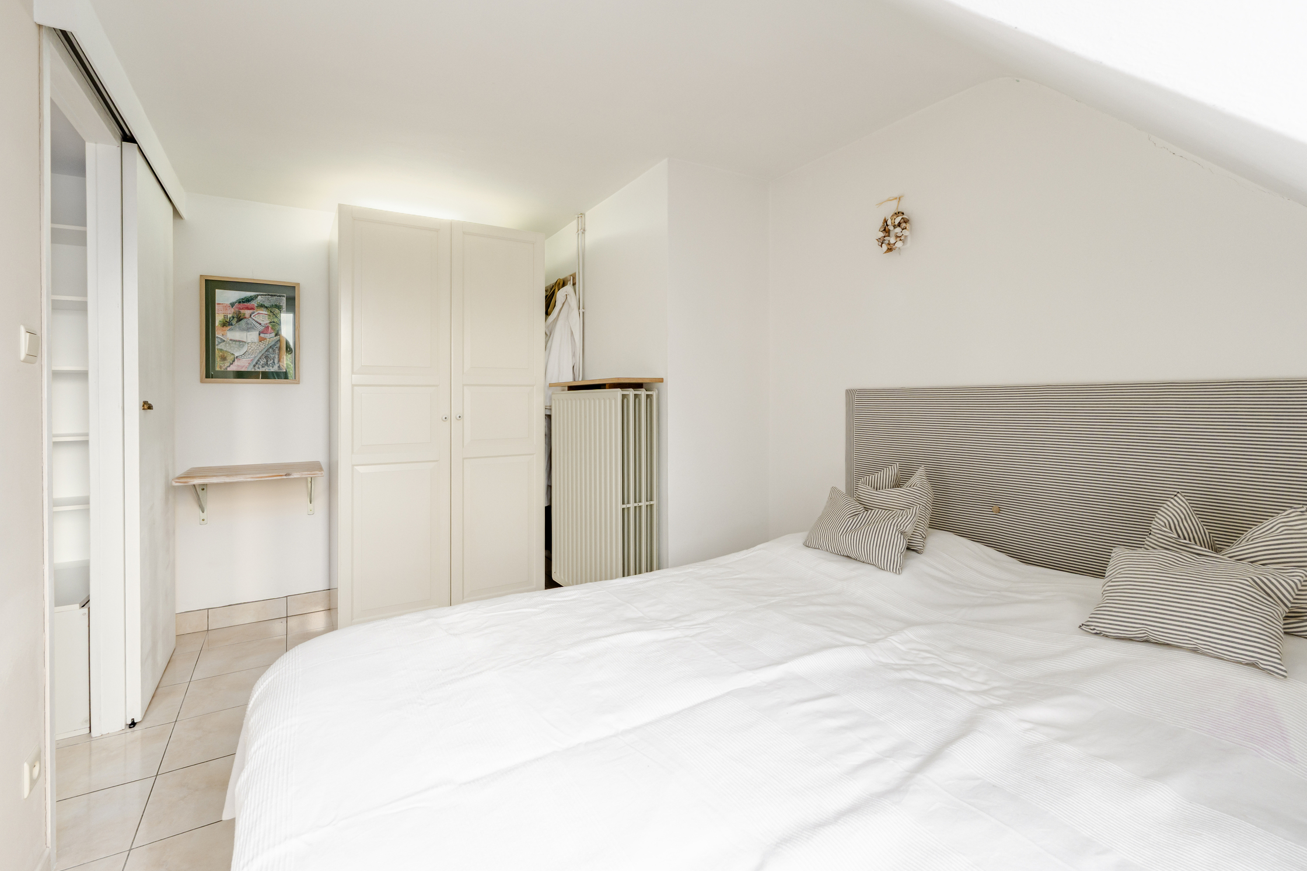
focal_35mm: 15
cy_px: 410
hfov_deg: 100.3
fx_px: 545
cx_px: 624
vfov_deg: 77.2
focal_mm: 14
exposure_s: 1/125
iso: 320
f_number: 11
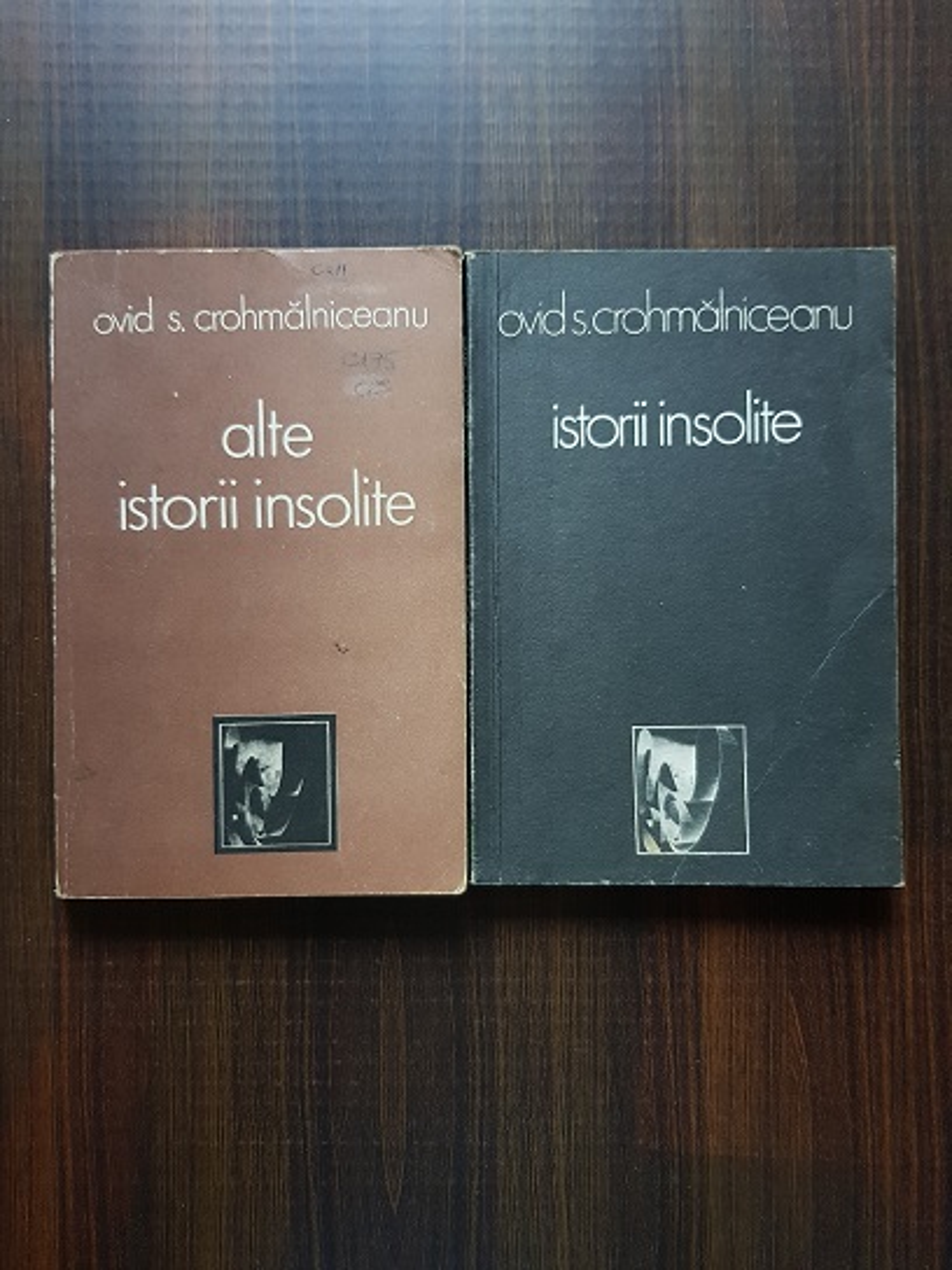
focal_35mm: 26
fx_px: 953
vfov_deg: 67.3
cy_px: 635
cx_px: 476
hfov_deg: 53.1
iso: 200
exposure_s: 1/13
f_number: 1.7
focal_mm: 4.3
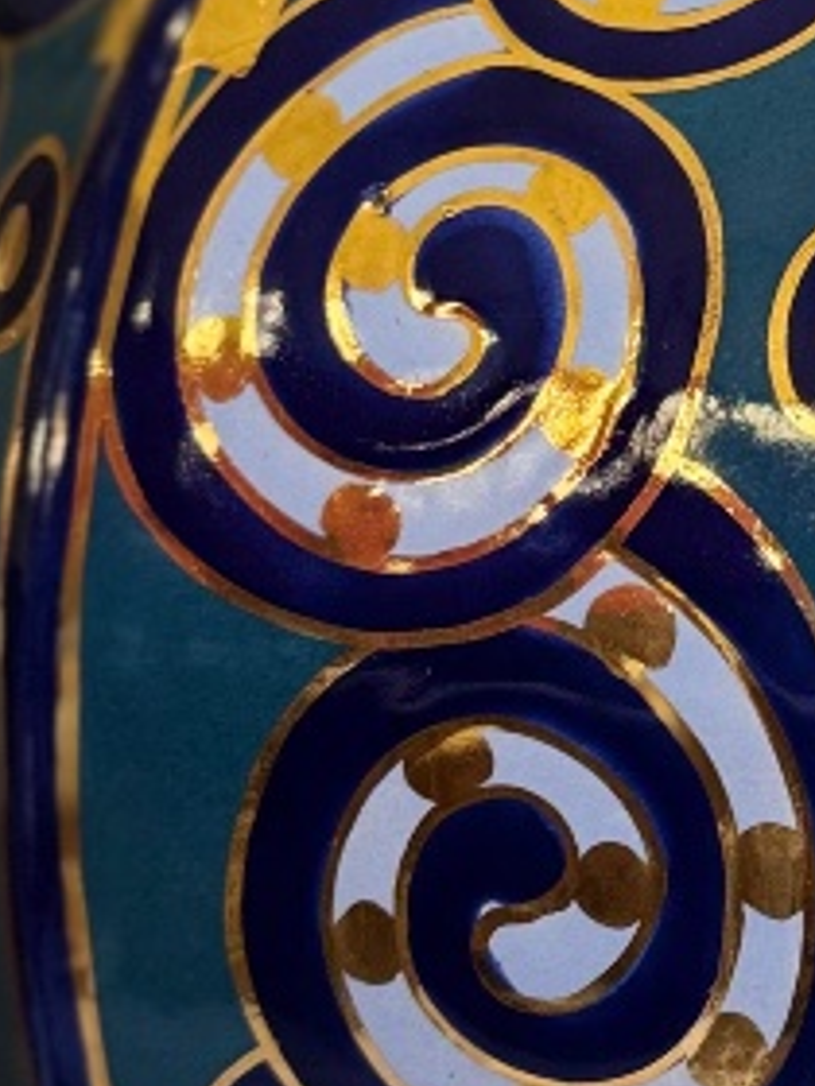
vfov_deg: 19.0
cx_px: 1040
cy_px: 365
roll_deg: -0.5
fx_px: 3233
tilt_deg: -6.5
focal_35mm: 103
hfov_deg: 13.8
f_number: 1.78
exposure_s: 1/50
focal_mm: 6.76
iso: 160
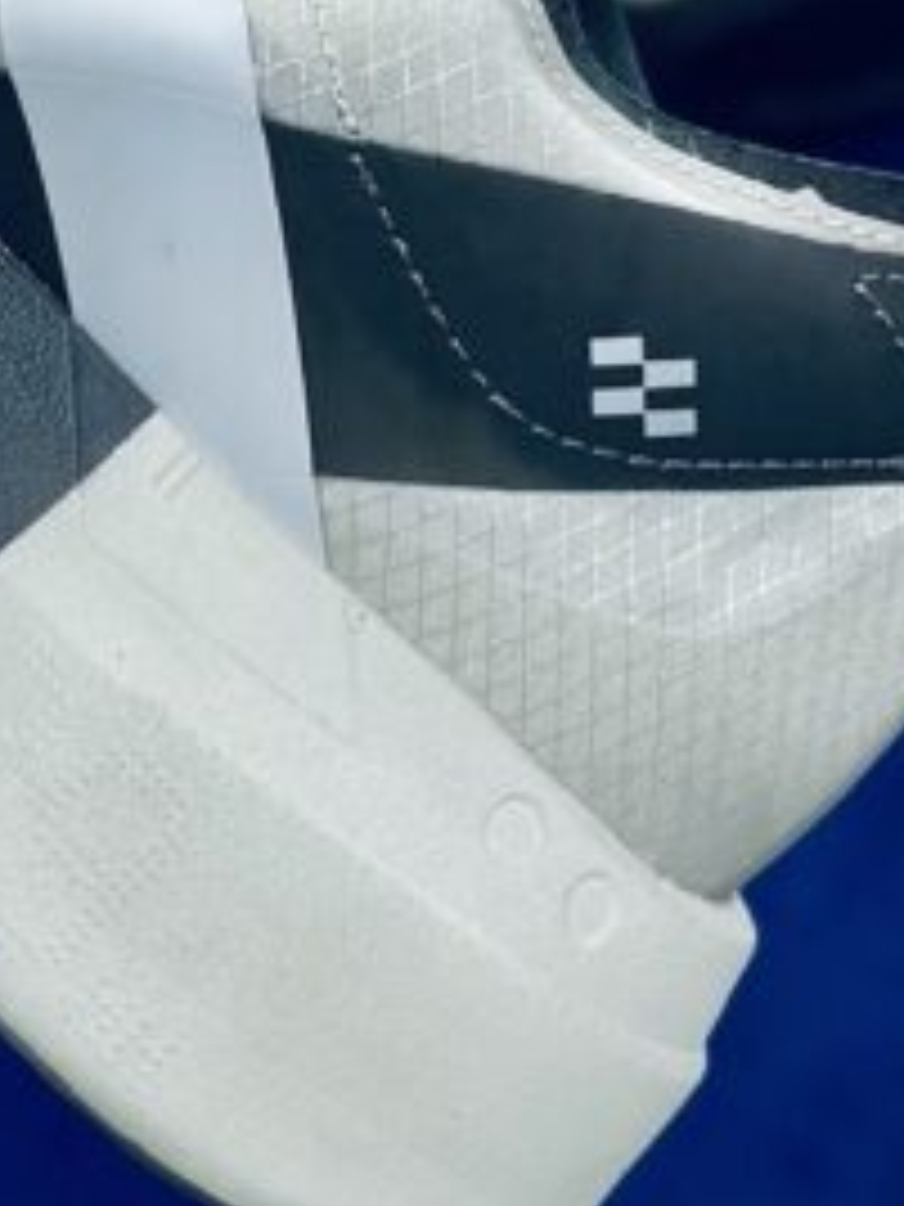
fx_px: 5815
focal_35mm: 167
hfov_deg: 8.8
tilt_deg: -51.9
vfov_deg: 11.7
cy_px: -70
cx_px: -63
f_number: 1.78
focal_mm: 6.86
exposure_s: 1/114
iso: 64
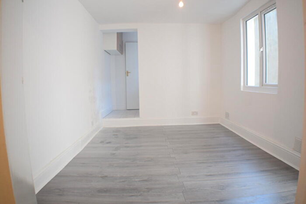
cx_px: 153
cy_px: 102
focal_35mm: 33
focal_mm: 22
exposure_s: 1/60
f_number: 4
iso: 560
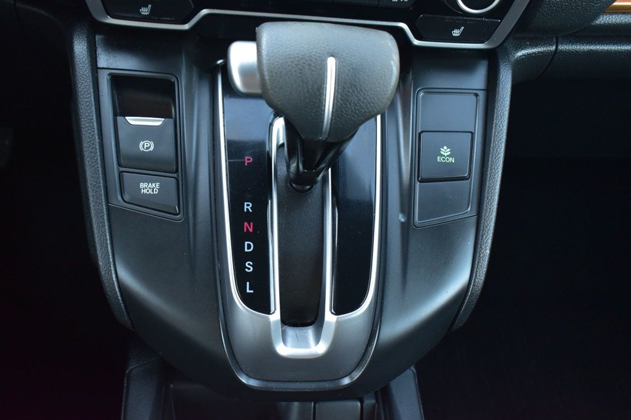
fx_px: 736
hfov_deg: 46.4
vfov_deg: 31.9
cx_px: 316
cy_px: 210
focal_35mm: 42
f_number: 6.3
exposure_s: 1/15
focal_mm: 28
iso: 1400
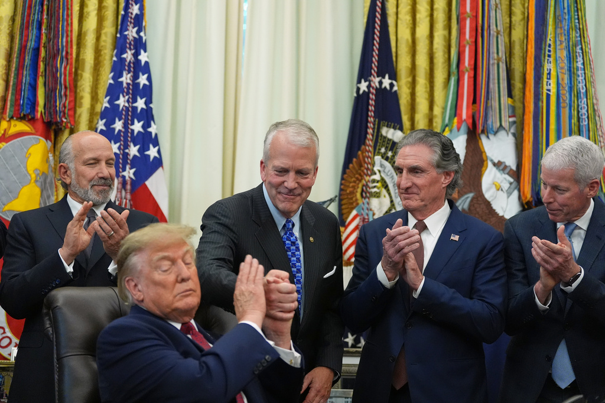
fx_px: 1176
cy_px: 202
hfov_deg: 28.9
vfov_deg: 19.4
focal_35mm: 70
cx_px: 302
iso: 5000
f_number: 2.8
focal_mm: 70
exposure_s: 1/500
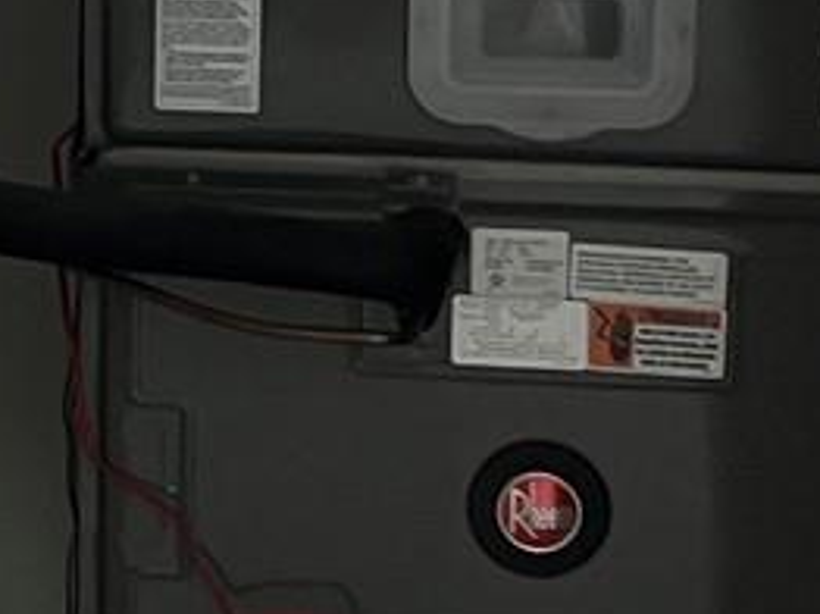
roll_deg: -0.1
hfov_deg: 12.1
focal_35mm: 159
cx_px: -238
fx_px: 3763
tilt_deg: -6.1
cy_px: -144
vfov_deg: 9.2
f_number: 1.5
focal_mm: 5.7
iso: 125
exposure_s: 1/81
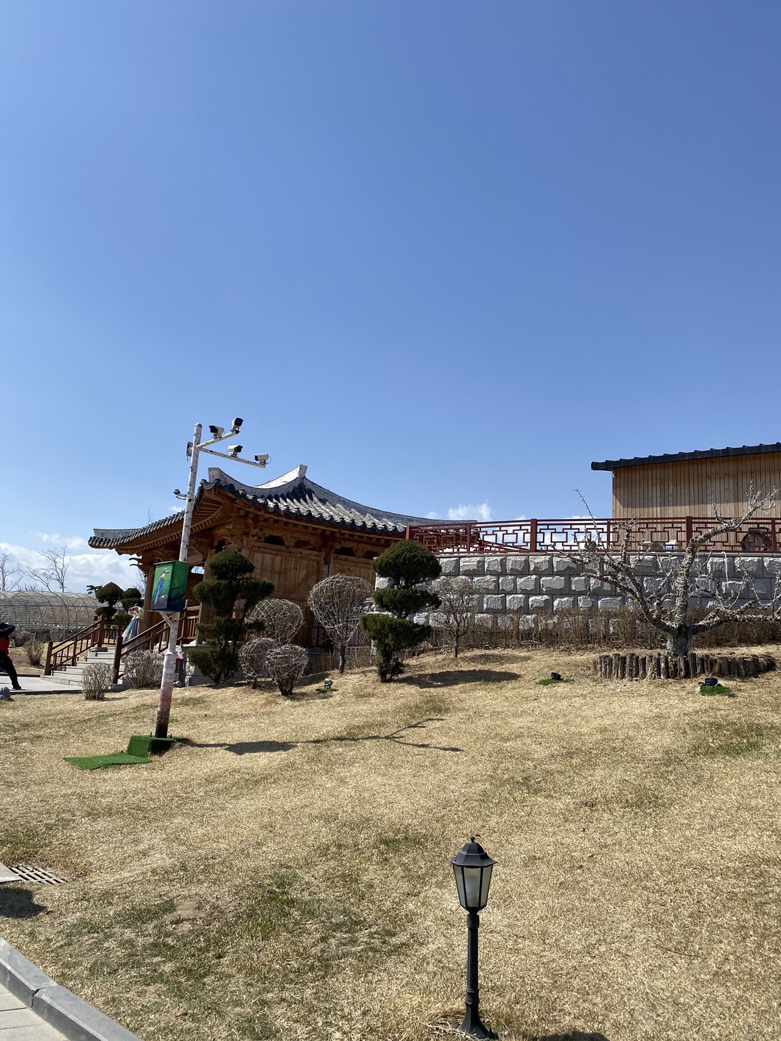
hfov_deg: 53.1
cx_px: 390
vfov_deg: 67.3
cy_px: 520
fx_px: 782
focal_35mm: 26
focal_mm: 4.25
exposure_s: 1/3731
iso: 32
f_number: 1.8
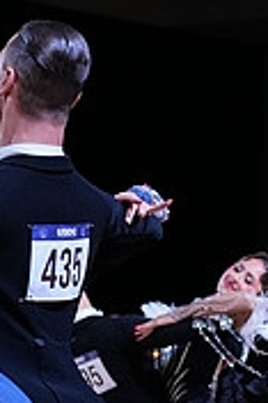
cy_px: 485
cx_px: 26
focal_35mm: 231
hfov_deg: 5.9
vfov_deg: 8.8
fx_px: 2584
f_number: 4
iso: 1250
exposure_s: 1/500
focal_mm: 70
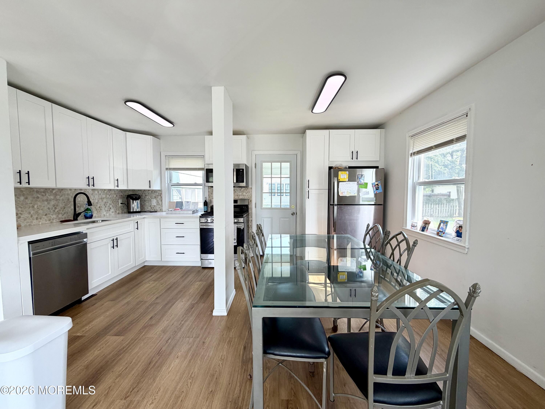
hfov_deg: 102.1
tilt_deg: -3.9
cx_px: 272
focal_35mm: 14
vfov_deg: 85.7
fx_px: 220
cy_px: 204
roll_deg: +0.5
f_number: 2.2
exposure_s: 1/121
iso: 64
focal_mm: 2.22
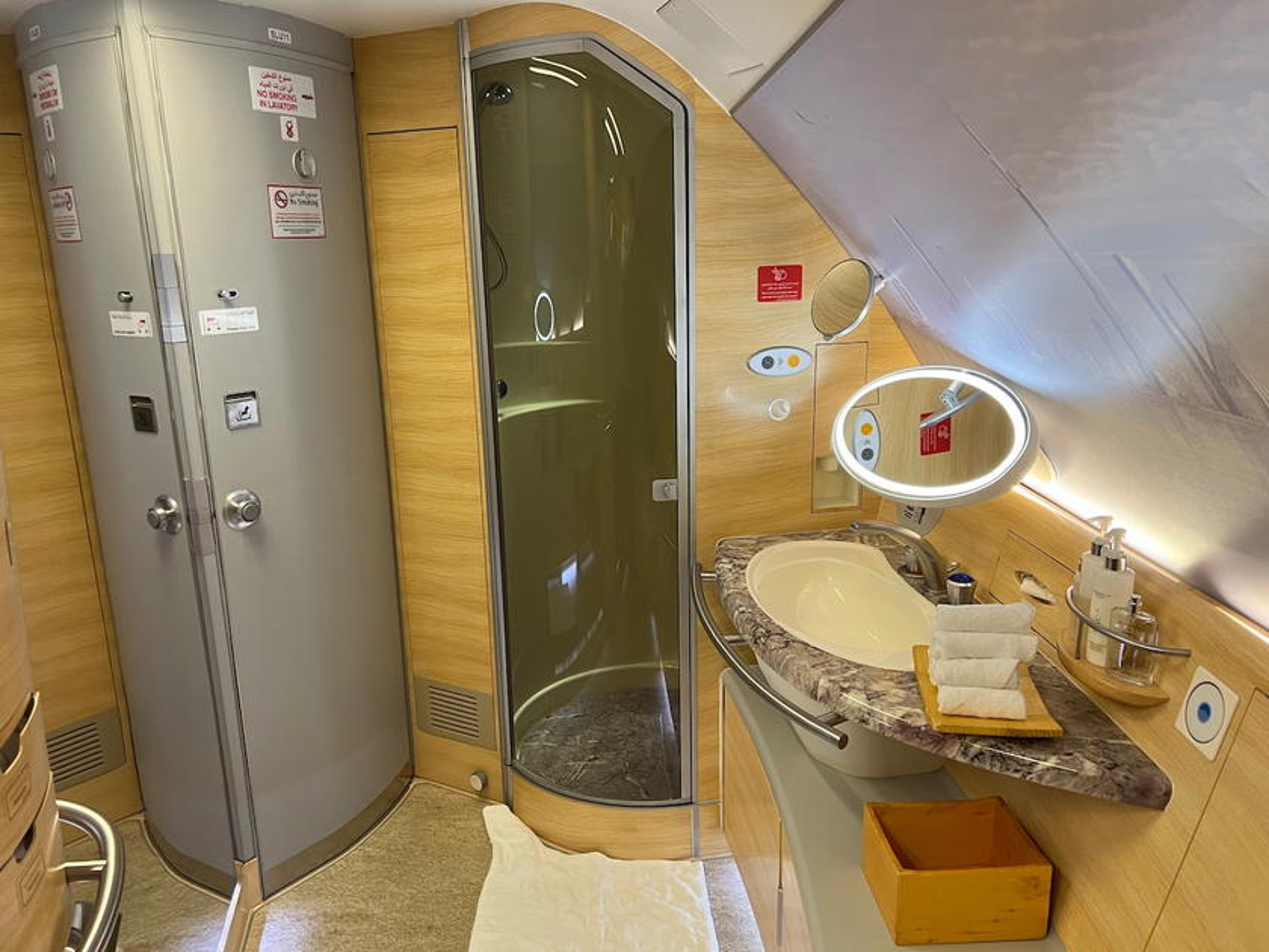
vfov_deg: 53.1
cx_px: 634
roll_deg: +1.1
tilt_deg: -17.0
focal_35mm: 26
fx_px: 953
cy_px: 476
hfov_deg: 67.3
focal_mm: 5.7
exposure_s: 1/69
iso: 125
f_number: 1.5
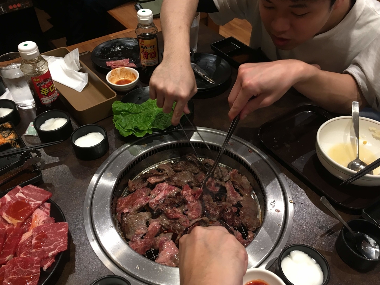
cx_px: 193
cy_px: 145
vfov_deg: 46.8
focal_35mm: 30
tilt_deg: -44.9
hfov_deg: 60.0
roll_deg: -1.9
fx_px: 329
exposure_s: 1/30
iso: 64
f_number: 2.2
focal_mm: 4.15
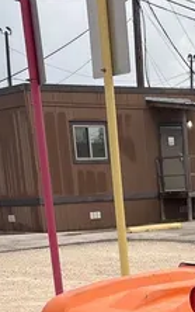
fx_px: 773
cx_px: 265
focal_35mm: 91
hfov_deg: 13.8
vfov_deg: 21.1
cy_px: 384
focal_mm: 5.96
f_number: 1.6
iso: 40
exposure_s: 1/121
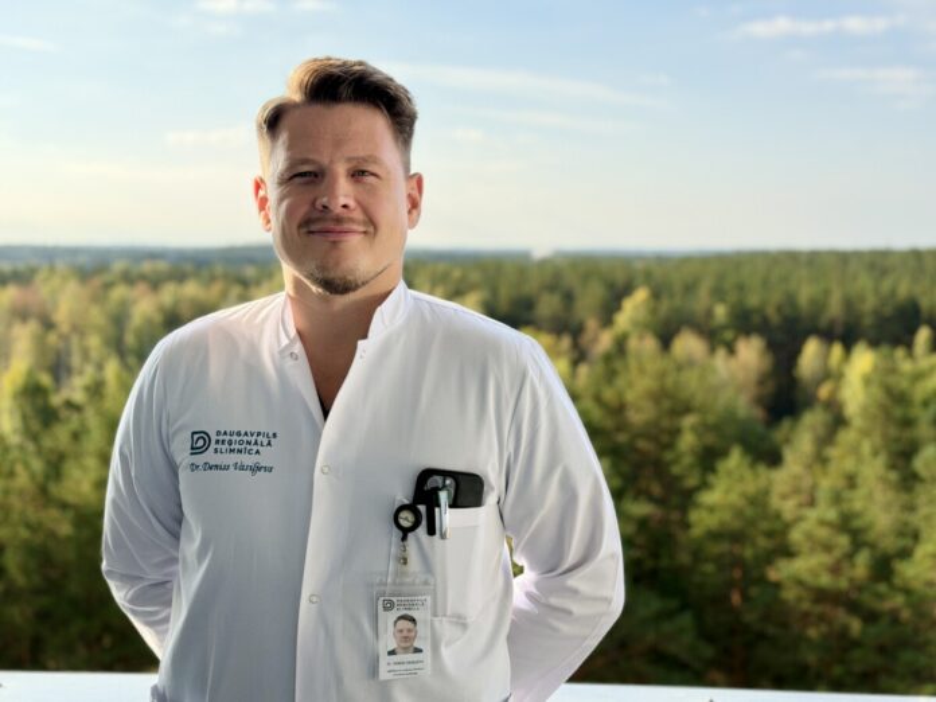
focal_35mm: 48
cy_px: 351
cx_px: 468
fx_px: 1298
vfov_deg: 30.3
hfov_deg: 39.7
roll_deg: -0.5
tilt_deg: -4.5
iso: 100
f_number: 1.78
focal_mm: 6.76
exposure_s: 1/2976
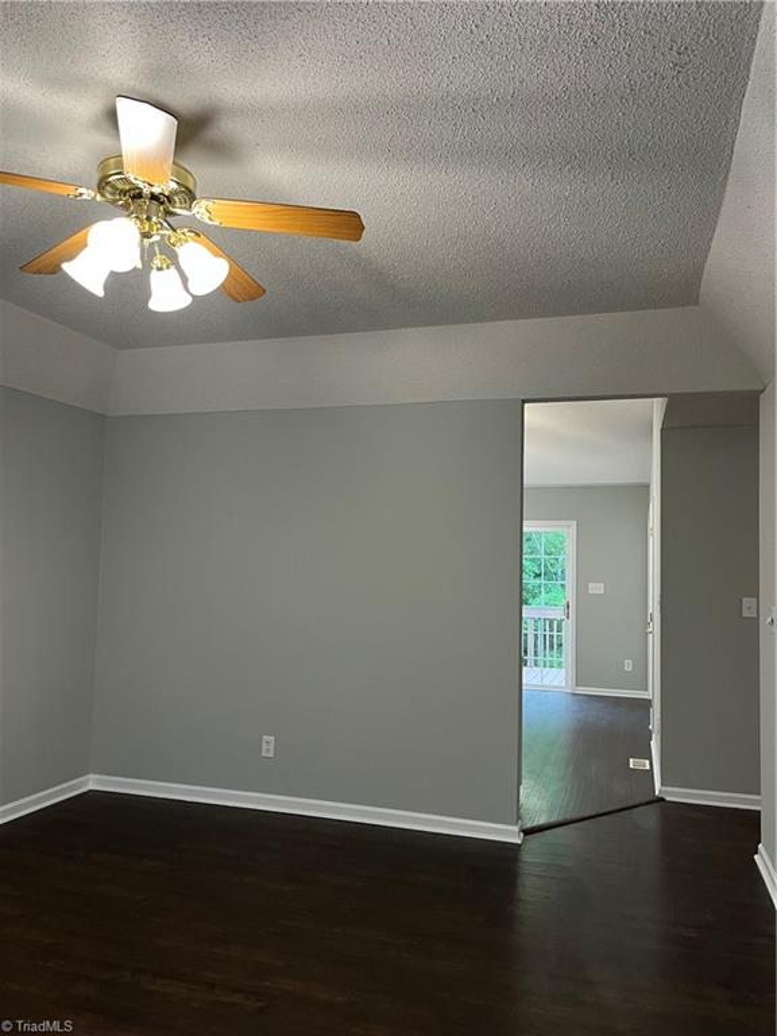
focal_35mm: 26
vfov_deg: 67.3
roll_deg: -0.1
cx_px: 388
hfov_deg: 53.1
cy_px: 518
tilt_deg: +4.3
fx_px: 778
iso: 250
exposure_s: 1/60
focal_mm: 5.1
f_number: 1.6
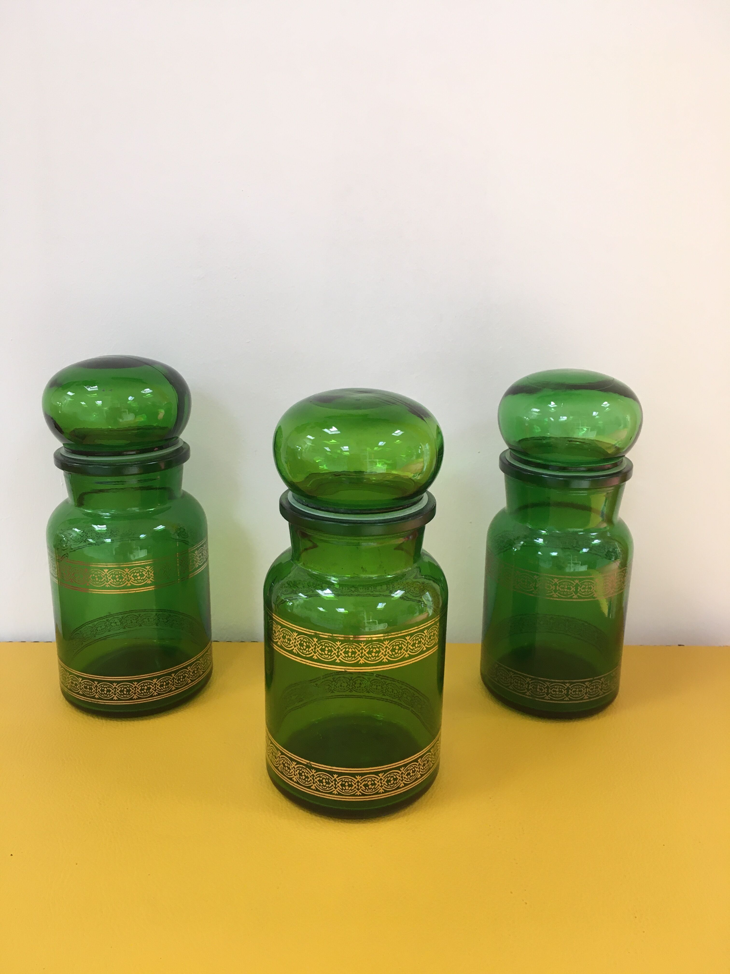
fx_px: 815
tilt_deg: -16.8
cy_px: 487
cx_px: 365
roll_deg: -0.8
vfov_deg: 61.7
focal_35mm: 29
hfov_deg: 48.2
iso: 40
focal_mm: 4.15
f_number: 2.2
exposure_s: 1/33
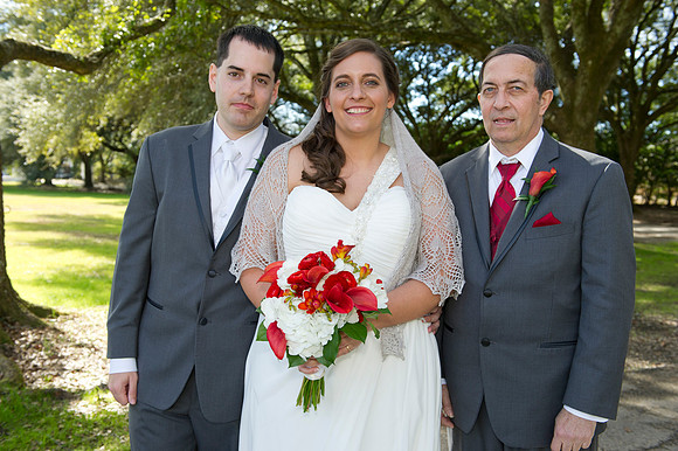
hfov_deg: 50.7
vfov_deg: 35.0
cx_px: 339
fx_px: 715
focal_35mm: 38
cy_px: 226
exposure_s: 1/200
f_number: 5.6
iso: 320
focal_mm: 38
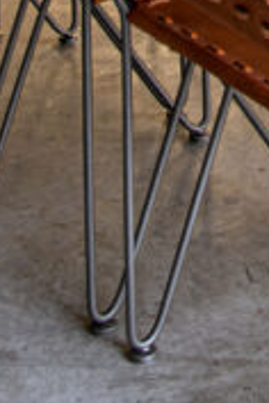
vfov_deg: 11.9
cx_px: 478
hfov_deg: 9.4
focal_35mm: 139
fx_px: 1558
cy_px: -578
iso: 200
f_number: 11
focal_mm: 24
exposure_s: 1/3
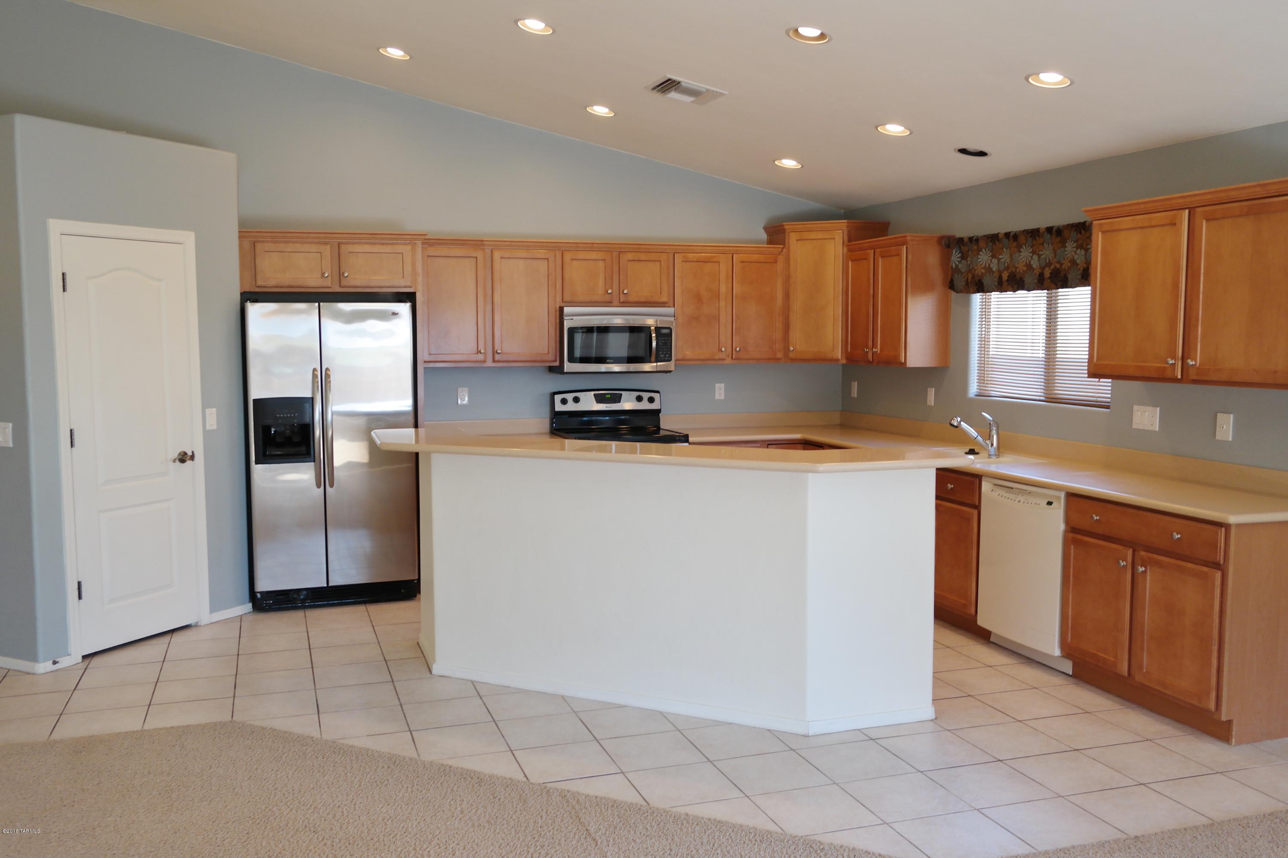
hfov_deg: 61.9
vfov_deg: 43.6
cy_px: 429
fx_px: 1073
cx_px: 644
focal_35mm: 30
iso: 200
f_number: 3.5
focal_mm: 20
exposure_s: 1/50
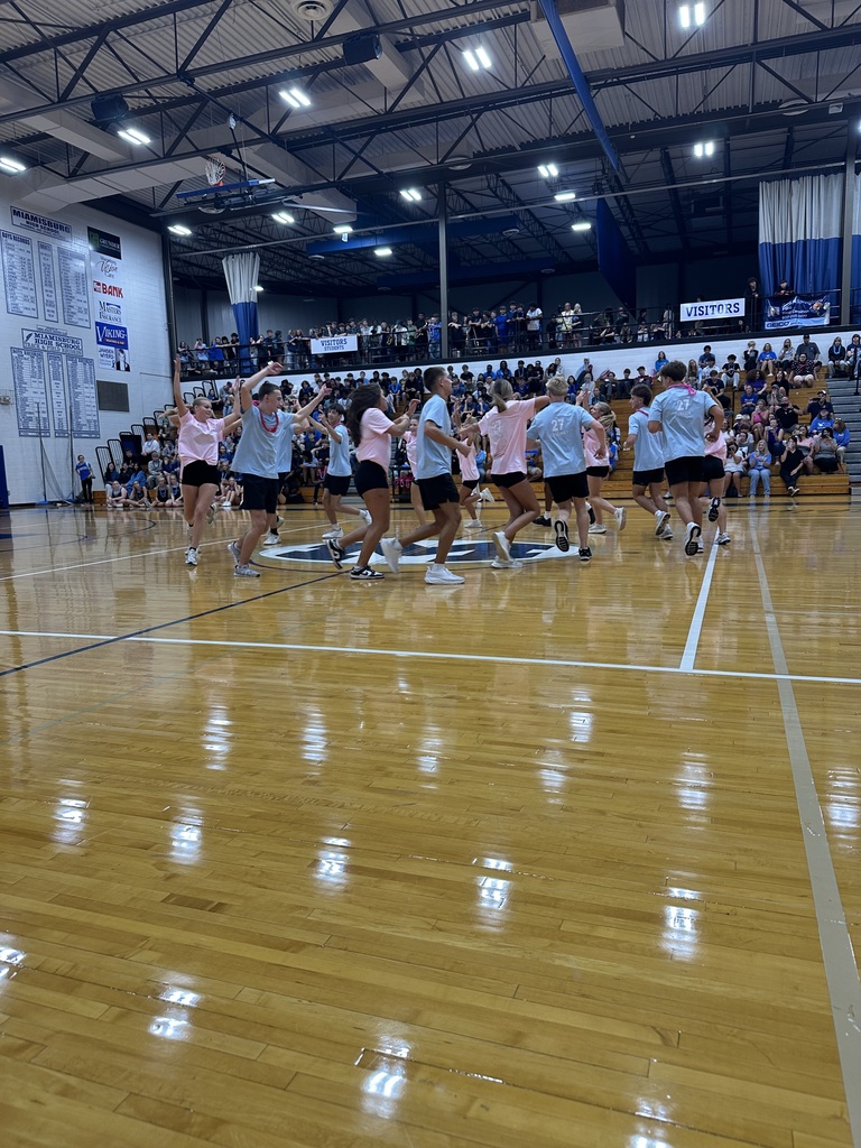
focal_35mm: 24
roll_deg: +1.4
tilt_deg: -7.4
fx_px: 796
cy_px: 574
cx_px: 430
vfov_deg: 71.6
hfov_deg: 56.8
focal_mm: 6.86
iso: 125
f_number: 1.78
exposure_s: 1/120
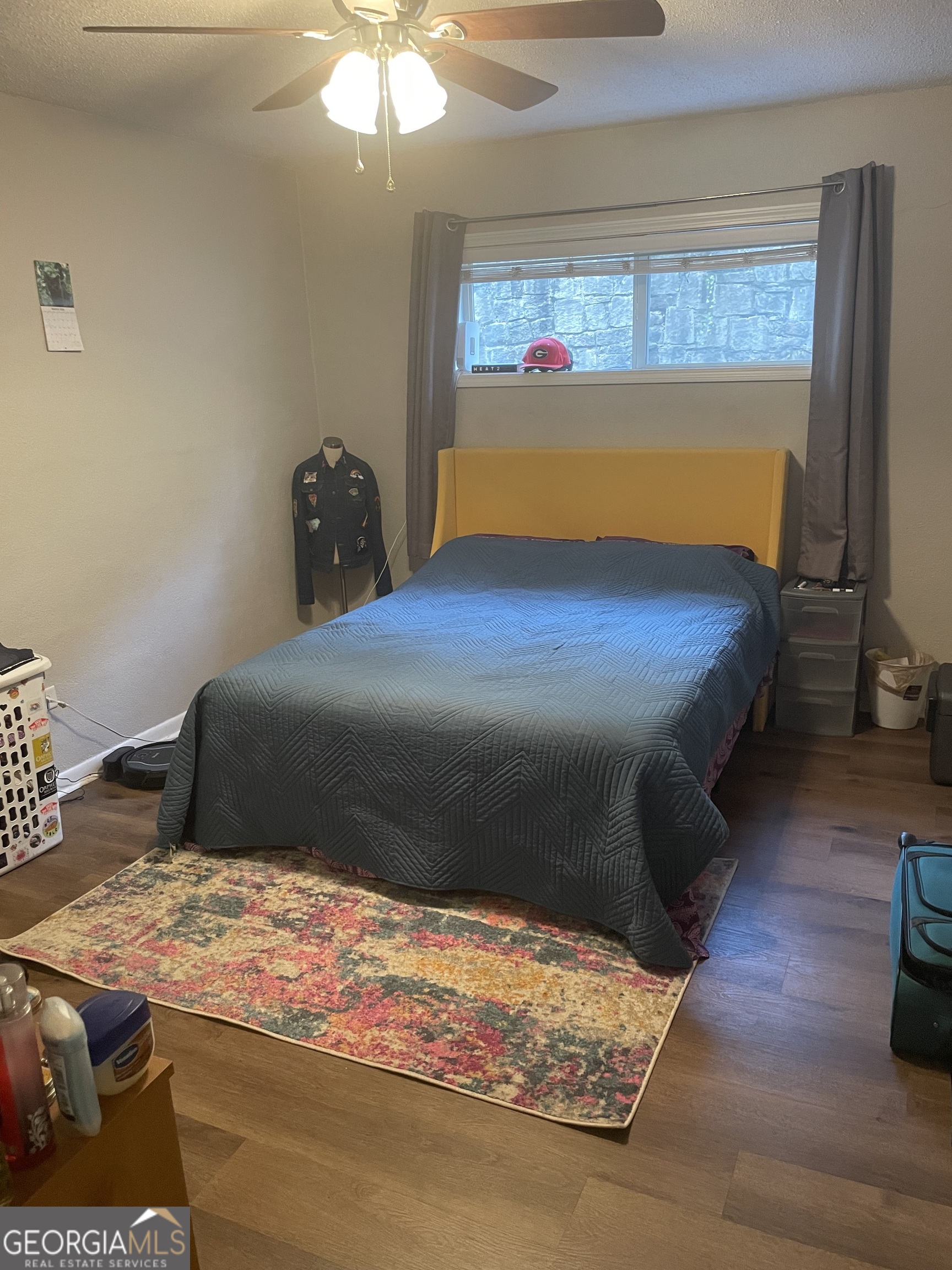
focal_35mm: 26
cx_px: 476
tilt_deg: -16.7
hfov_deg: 53.1
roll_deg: +1.9
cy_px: 635
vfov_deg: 67.3
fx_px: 953
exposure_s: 1/60
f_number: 1.6
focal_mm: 4.2
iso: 400
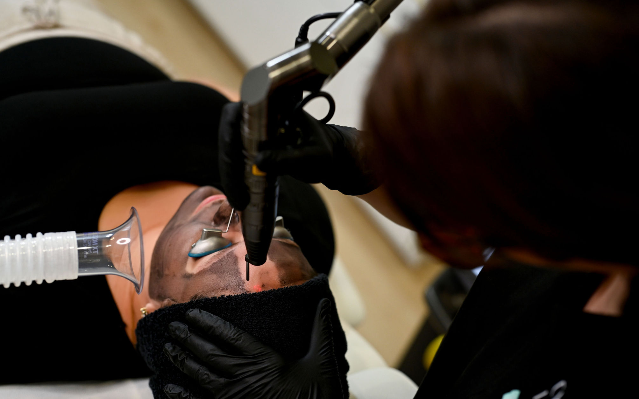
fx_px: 905
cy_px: 217
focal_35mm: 52
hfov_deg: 38.9
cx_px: 318
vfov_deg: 24.9
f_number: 2.5
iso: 800
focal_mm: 50
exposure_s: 1/400
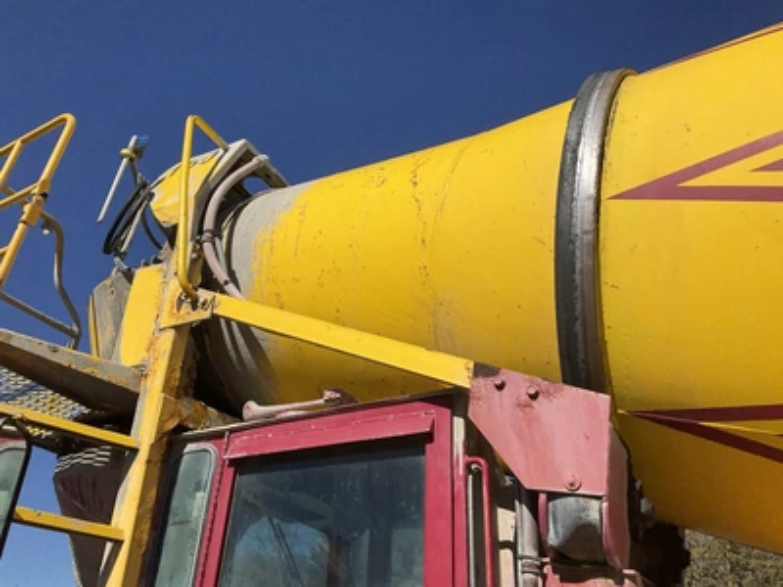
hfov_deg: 61.7
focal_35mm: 29
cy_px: 294
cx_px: 392
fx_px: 656
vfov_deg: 48.2
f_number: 1.8
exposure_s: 1/3534
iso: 25
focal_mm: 3
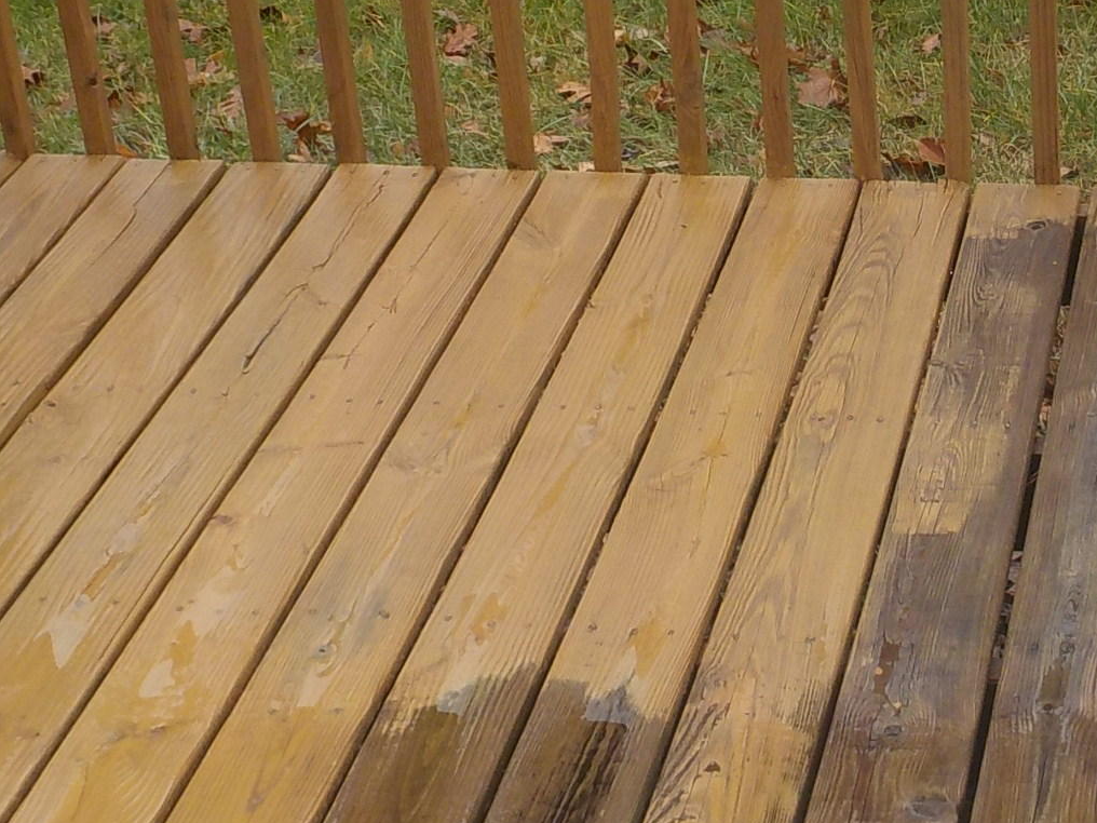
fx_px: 2694
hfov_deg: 22.6
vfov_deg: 17.2
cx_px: 915
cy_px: 184
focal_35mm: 85
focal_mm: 5.2
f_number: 3.7
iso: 125
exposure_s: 1/160
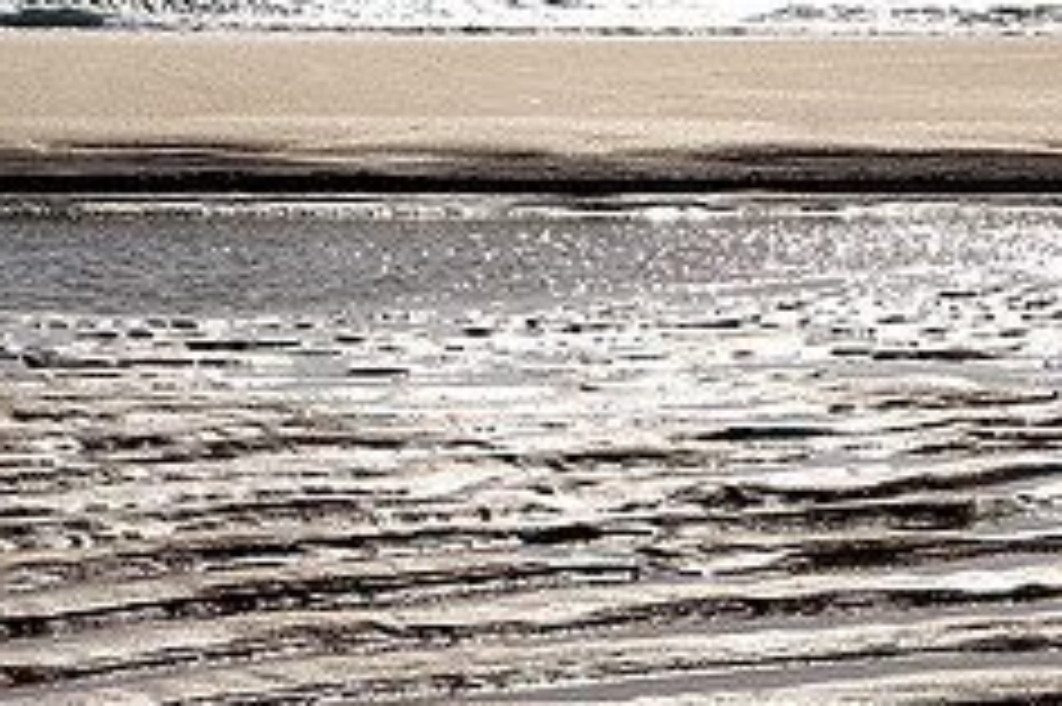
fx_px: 3367
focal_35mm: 114
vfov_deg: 11.7
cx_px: 886
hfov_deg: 17.7
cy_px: 841
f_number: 13
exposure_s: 1/500
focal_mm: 31
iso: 100
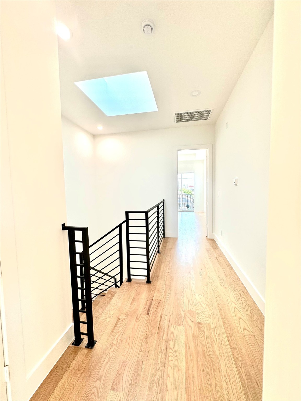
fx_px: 162
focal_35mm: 14
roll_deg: +2.0
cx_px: 150
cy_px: 200
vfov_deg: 102.1
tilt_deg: -4.4
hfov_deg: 85.7
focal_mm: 2.22
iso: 50
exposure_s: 1/120
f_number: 2.2
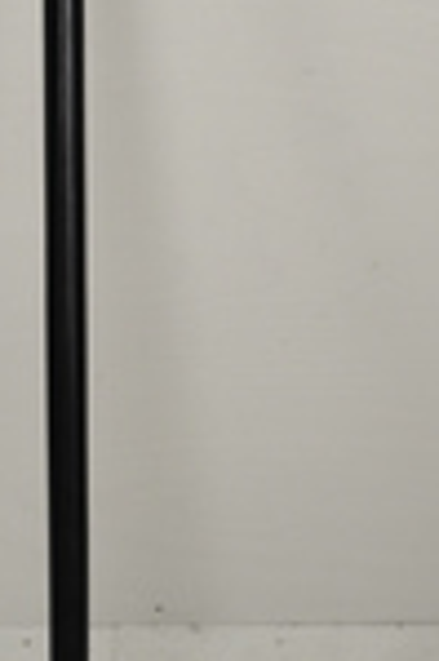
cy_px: 162
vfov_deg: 16.3
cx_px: 95
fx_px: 2292
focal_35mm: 125
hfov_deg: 10.9
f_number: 5.6
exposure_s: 1/100
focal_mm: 32
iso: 400
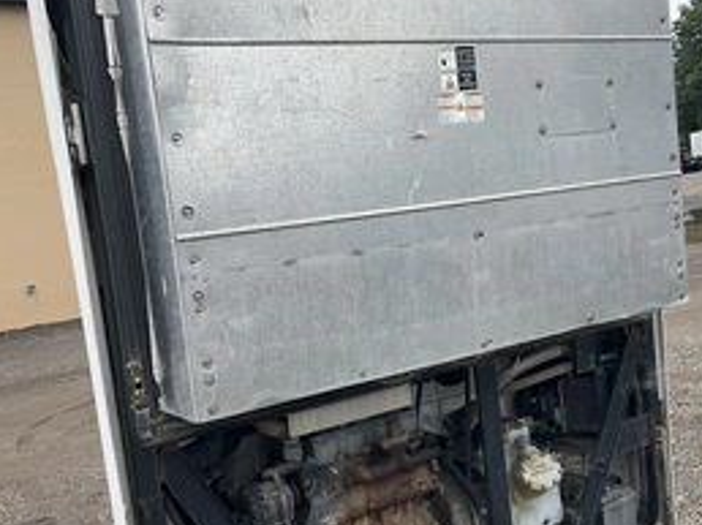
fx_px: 912
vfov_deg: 32.1
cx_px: 362
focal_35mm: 45
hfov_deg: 42.1
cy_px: 297
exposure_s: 1/929
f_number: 1.8
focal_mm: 3
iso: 25
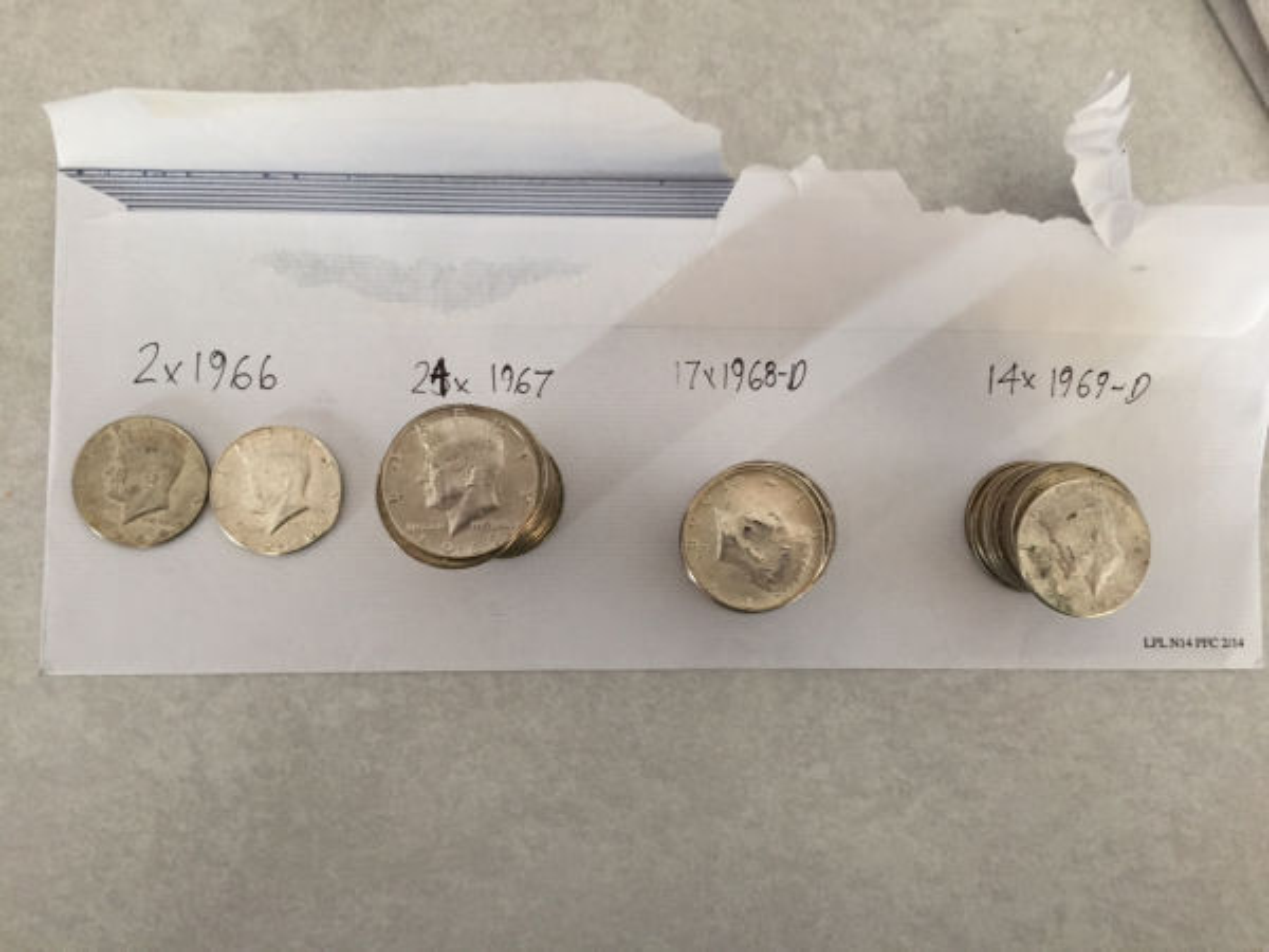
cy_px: 476
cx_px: 634
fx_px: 1063
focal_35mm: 29
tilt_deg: -84.0
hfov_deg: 61.7
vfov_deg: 48.2
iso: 125
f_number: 2.2
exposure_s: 1/30
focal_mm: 4.15
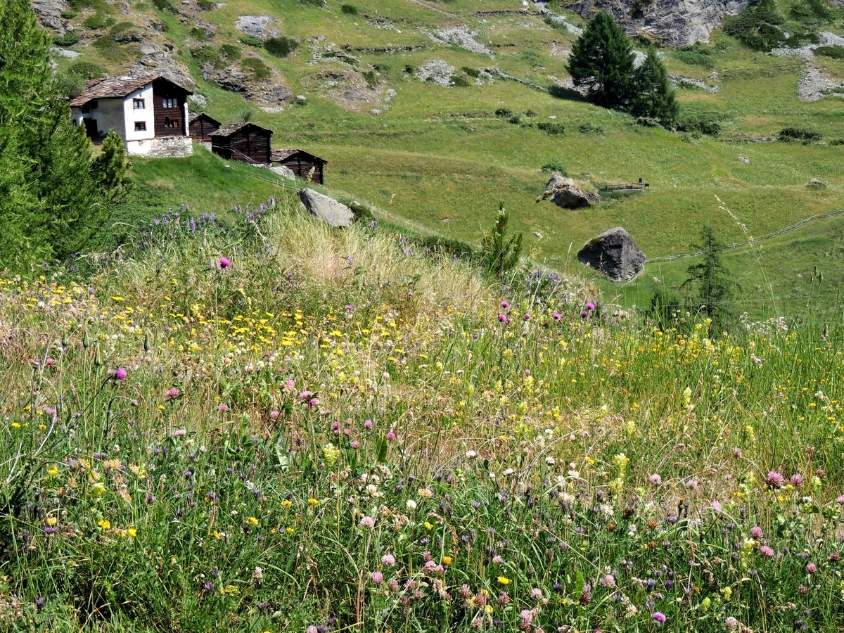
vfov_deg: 21.0
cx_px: 422
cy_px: 316
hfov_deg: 27.8
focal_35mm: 70
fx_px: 1707
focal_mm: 12.4
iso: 100
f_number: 3.9
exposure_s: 1/800
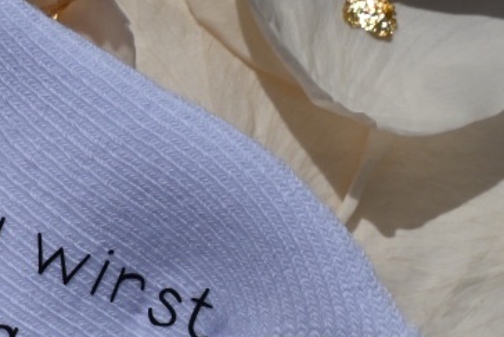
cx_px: -11
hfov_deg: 14.4
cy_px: 301
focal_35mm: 140
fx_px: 1964
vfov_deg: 9.7
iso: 100
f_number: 11
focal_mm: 21
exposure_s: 1/1000
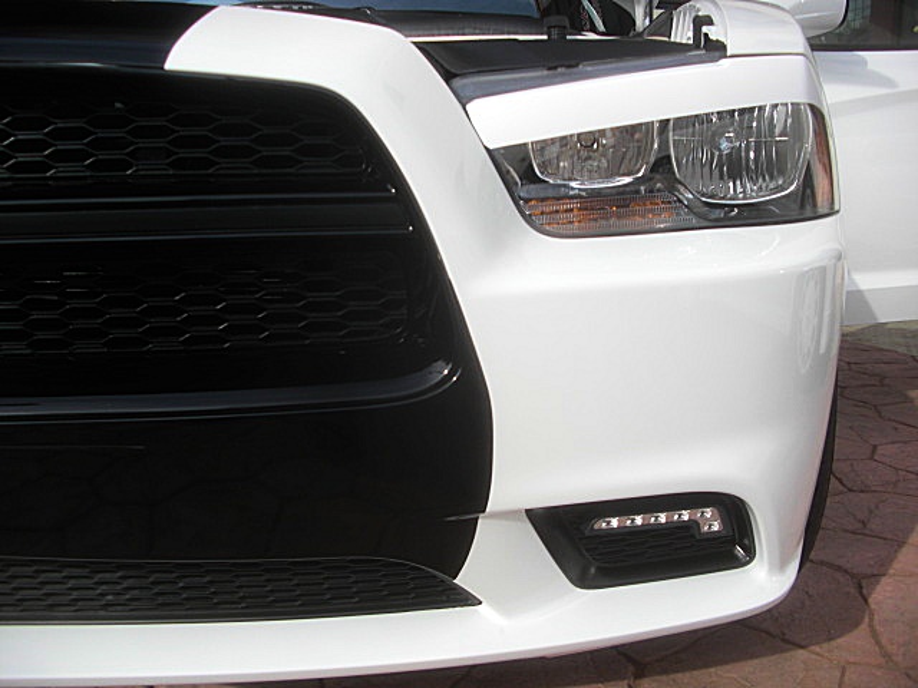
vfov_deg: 39.7
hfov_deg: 51.4
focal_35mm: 36
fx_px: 955
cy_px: 344
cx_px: 459
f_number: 2.8
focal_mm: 6.3
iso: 50
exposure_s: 1/640
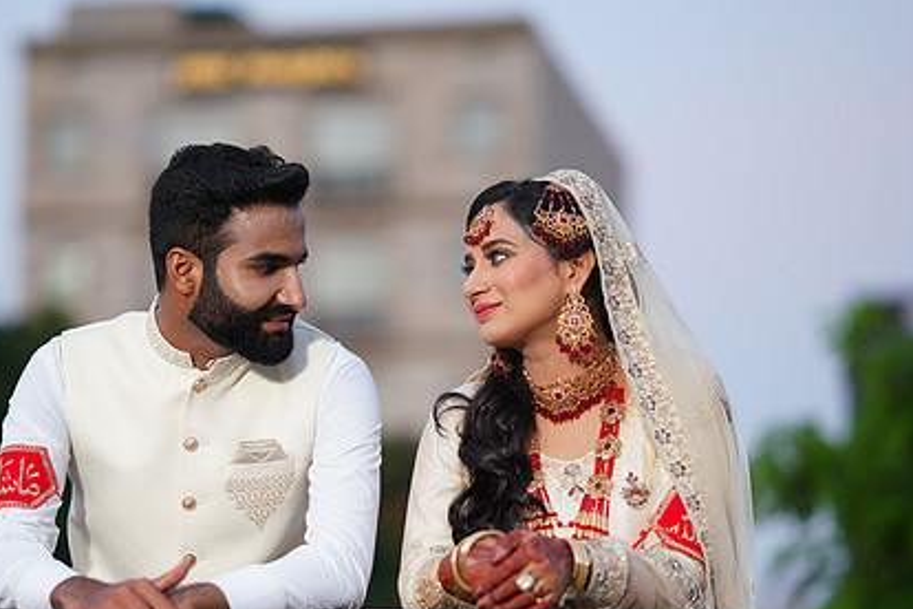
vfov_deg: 11.5
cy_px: 387
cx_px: 377
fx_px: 3018
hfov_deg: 17.2
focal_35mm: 119
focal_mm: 85
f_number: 1.4
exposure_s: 1/200
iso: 640
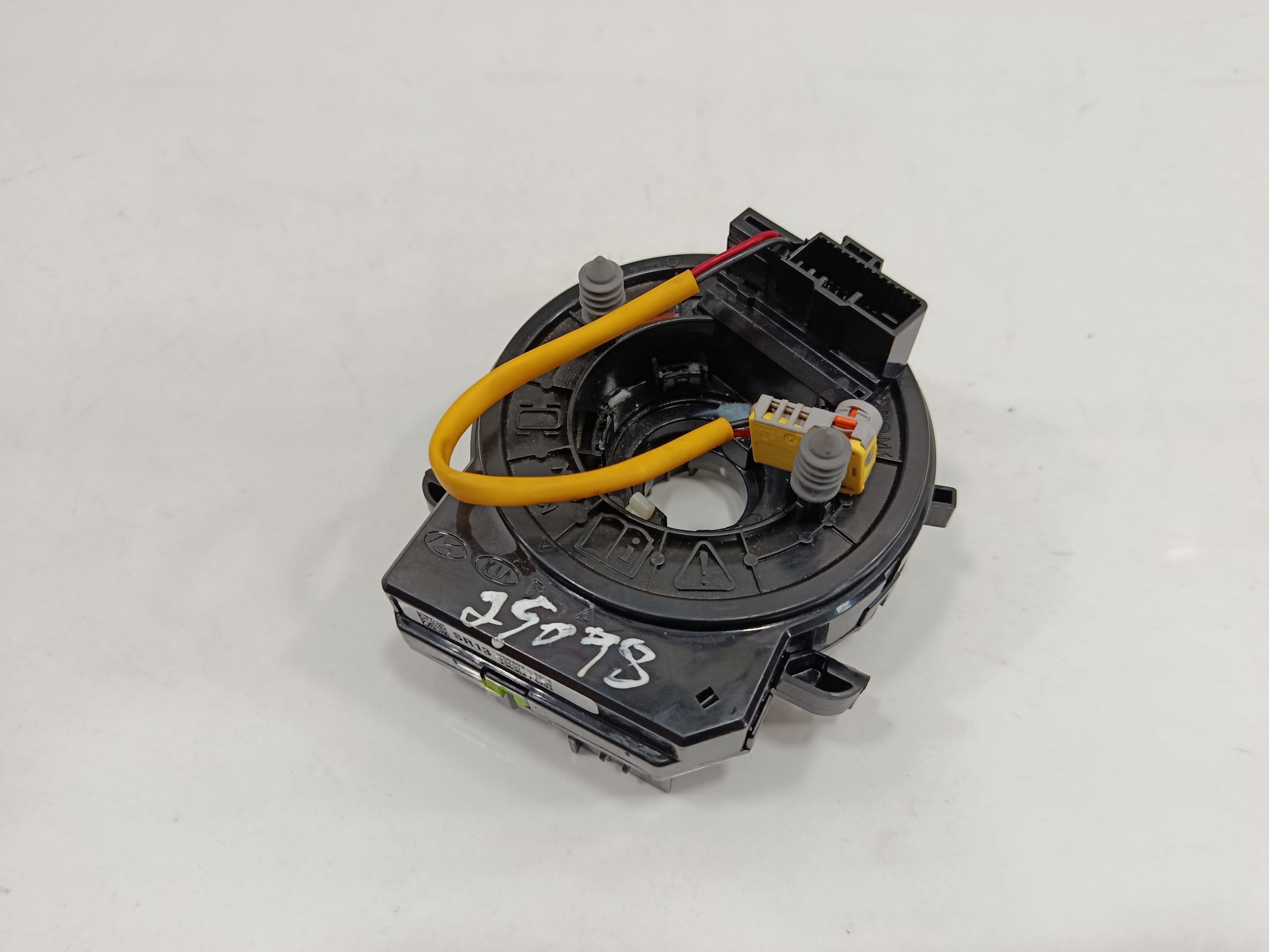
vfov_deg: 56.8
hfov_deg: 71.6
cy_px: 476
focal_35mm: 24
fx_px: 880
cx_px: 634
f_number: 1.7
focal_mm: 5.24
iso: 958
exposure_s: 1/100
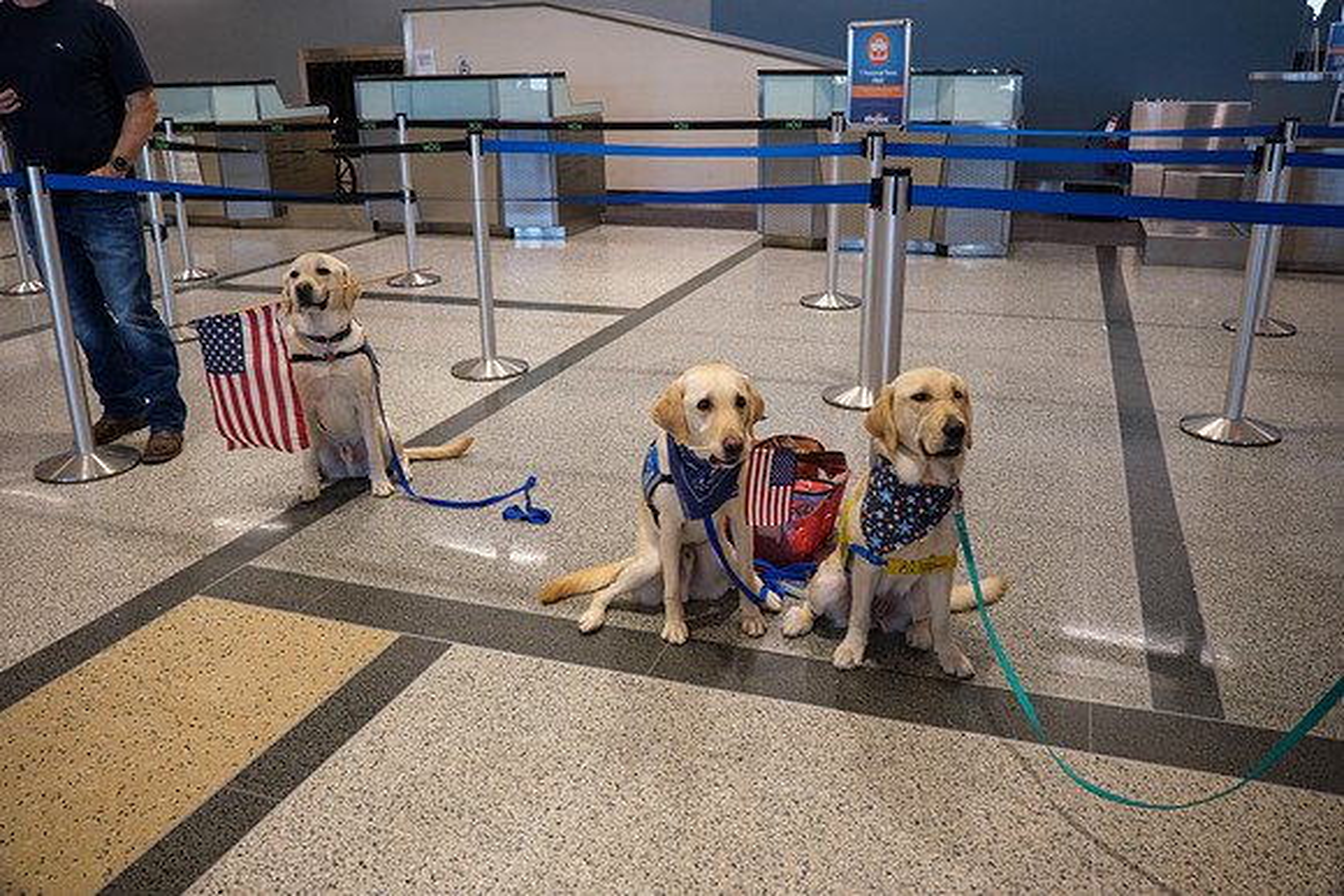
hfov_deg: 67.4
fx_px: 1008
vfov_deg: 48.0
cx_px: 672
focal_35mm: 27
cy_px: 448
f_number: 4
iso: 640
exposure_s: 1/40
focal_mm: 17.7
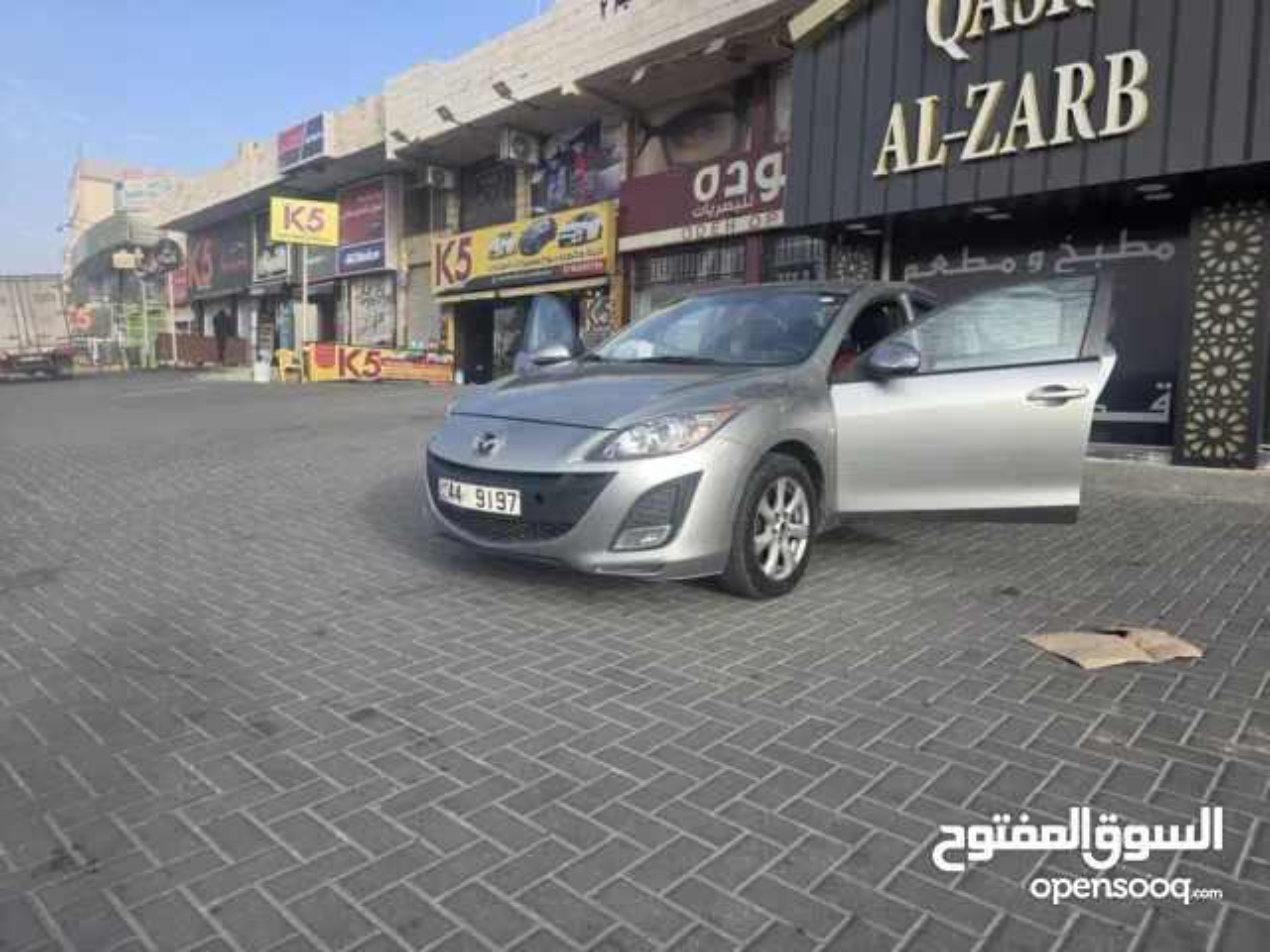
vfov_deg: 58.9
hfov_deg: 73.9
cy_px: 476
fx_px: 844
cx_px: 635
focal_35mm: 23
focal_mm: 6.3
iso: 80
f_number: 1.7
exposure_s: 1/2049
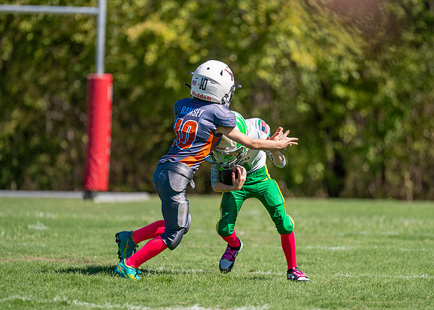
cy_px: 159
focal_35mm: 256
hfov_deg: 7.9
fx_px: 3149
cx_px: 223
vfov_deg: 5.6
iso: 160
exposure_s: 1/3200
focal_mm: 200
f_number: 2.8
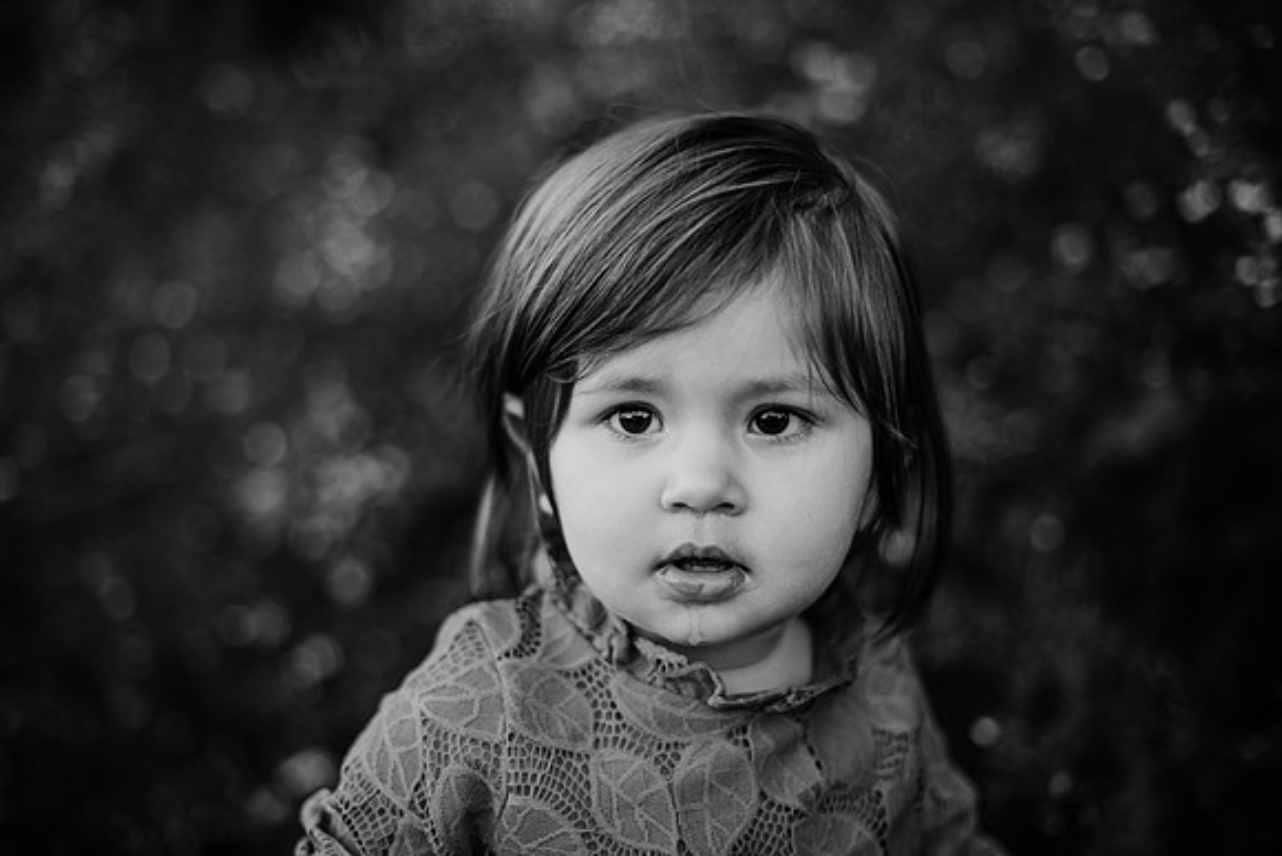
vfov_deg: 27.0
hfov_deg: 39.6
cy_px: 428
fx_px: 1781
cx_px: 641
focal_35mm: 50
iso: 160
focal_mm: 50
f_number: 2
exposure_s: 1/1000
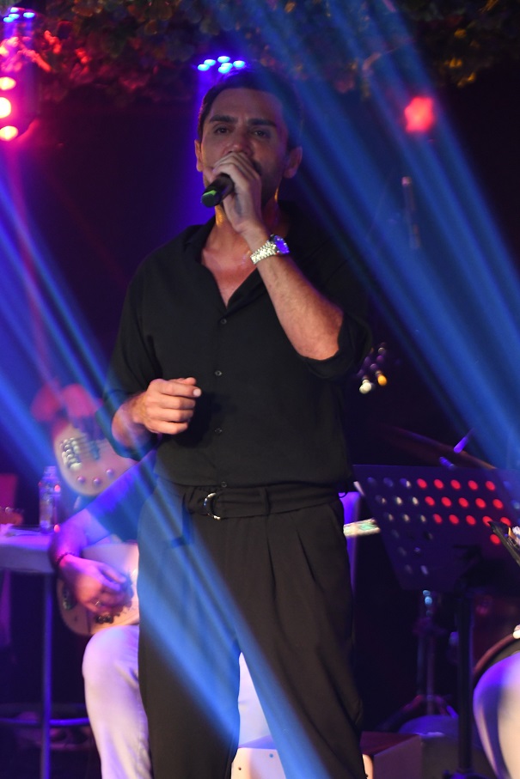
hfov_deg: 13.0
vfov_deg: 19.5
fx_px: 2274
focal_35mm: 105
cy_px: 390
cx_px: 260
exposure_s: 1/60
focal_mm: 70
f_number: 2.8
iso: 3200
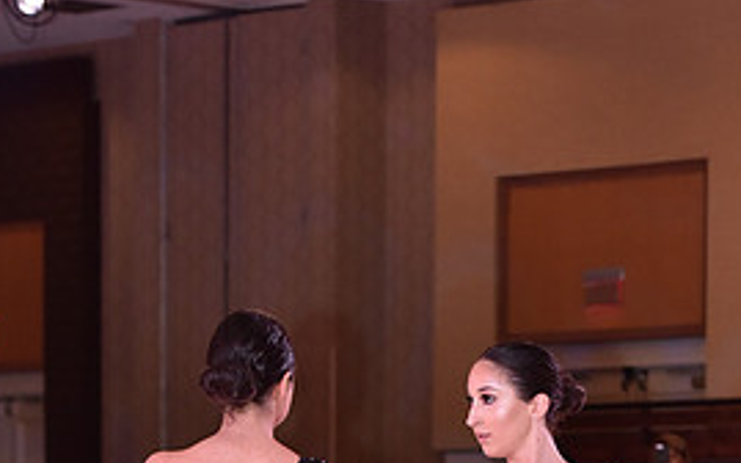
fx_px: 4220
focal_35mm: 209
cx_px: 365
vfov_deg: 6.2
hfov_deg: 10.0
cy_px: 750
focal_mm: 95
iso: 2000
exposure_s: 1/250
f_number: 5
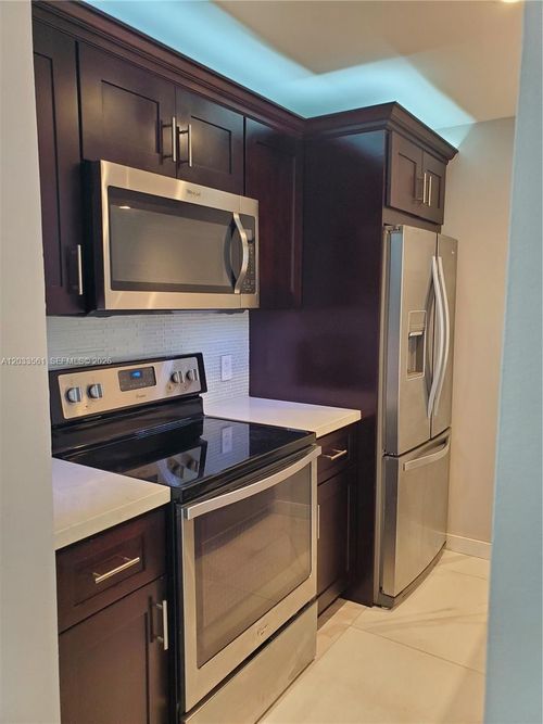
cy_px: 362
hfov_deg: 53.0
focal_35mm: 26
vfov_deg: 67.3
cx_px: 272
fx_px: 544
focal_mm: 4.3
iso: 250
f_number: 2.4
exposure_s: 1/40
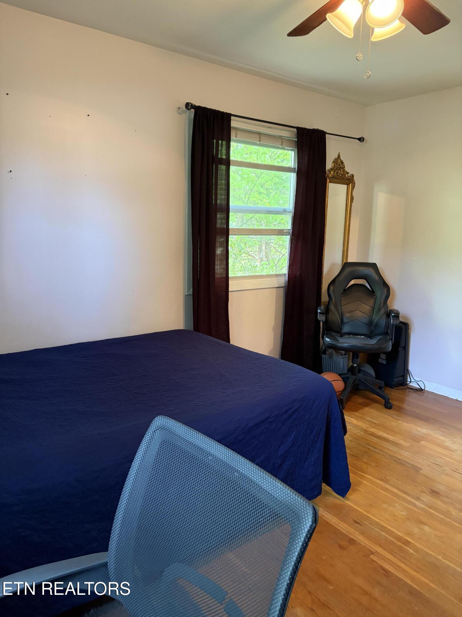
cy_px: 308
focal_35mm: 26
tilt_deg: -9.7
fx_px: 463
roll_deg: -1.2
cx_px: 231
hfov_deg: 53.1
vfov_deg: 67.3
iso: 500
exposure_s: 1/60
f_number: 1.6
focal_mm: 5.96
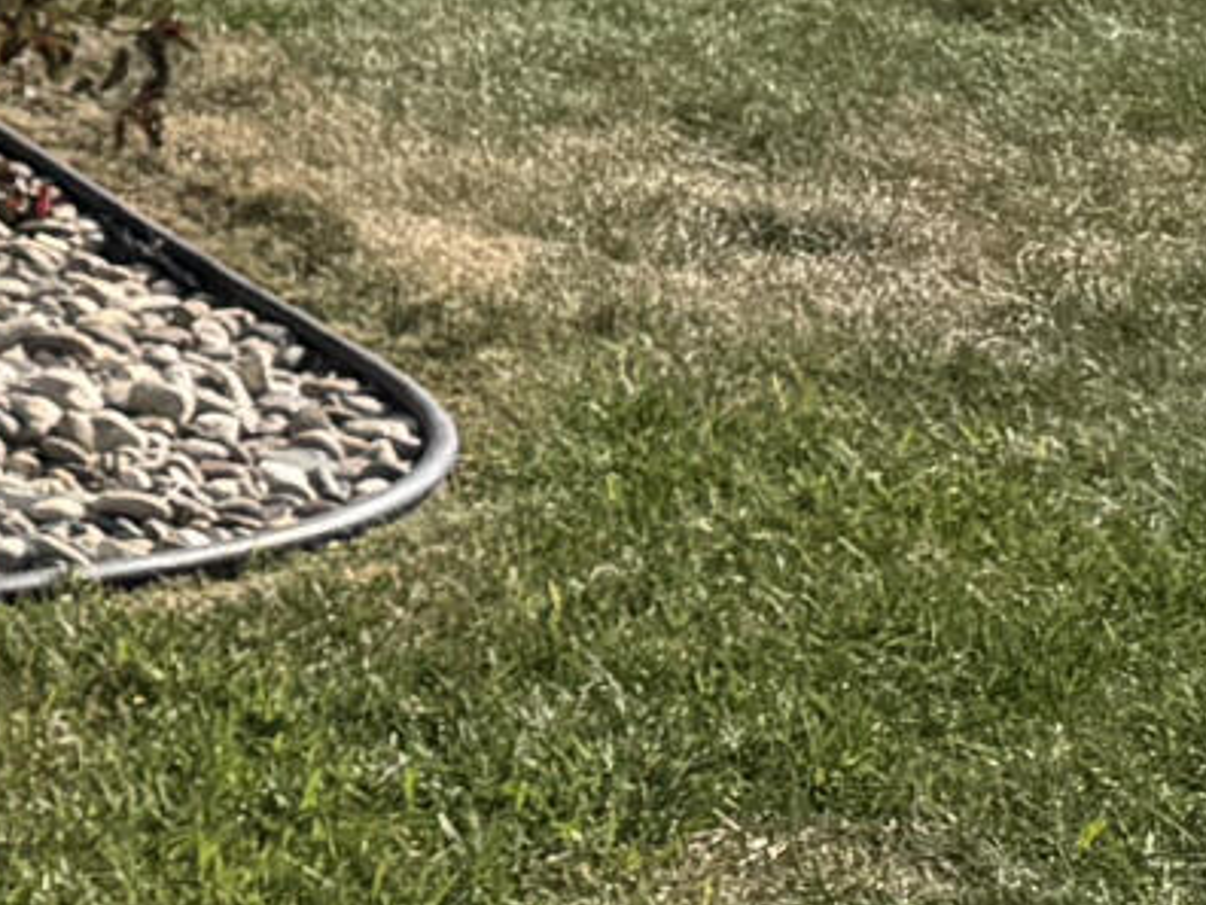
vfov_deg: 7.7
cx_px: -3003
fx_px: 6341
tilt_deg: -0.7
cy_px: -1118
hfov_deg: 8.2
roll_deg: +0.6
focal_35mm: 182
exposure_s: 1/4608
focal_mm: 6.76
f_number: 1.78
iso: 80
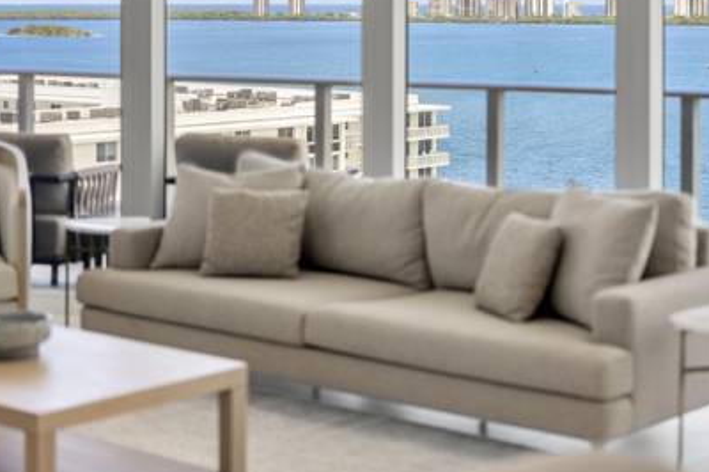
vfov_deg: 17.0
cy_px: 124
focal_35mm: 80
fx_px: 1574
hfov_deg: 25.1
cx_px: 518
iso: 64
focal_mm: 50
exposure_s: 1/125
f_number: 2
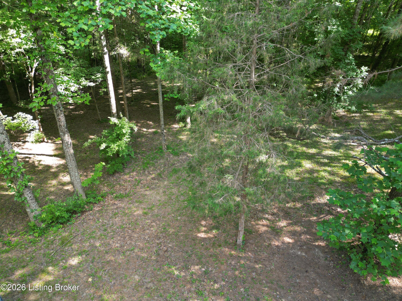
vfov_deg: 56.8
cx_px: 201
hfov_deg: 71.6
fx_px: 279
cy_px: 150
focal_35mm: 24
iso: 130
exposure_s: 1/100
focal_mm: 6.72
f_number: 1.7
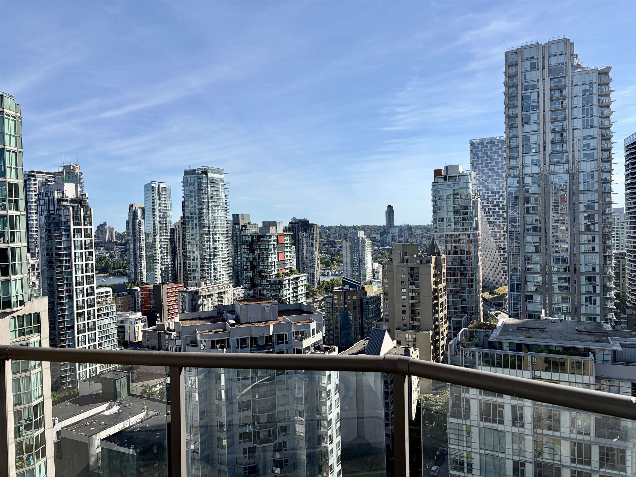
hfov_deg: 67.3
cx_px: 318
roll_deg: +1.4
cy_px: 238
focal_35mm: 26
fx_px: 478
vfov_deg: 53.1
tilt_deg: +0.2
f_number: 1.6
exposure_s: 1/4950
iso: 64
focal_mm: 5.96
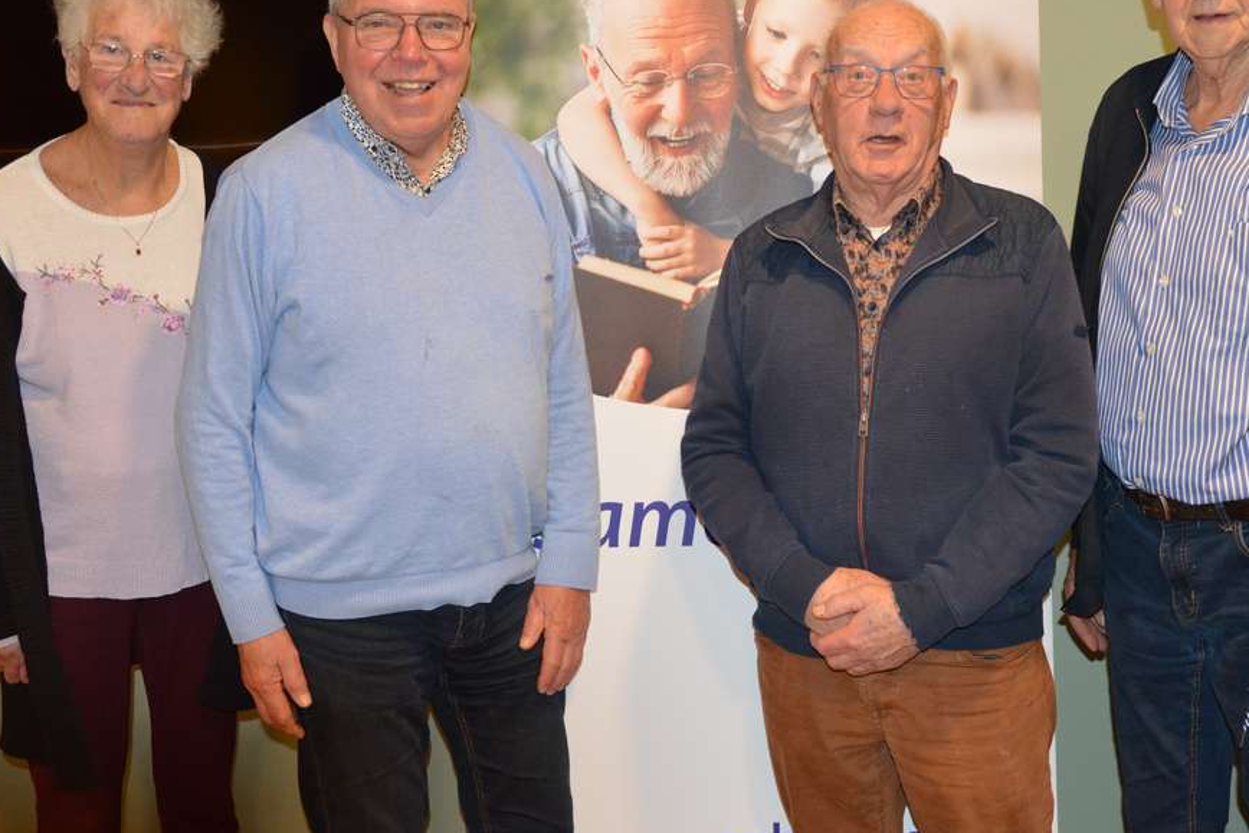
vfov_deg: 28.8
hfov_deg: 42.2
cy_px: 348
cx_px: 691
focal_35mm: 47
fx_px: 1618
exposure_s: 1/60
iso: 1250
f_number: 4
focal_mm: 25
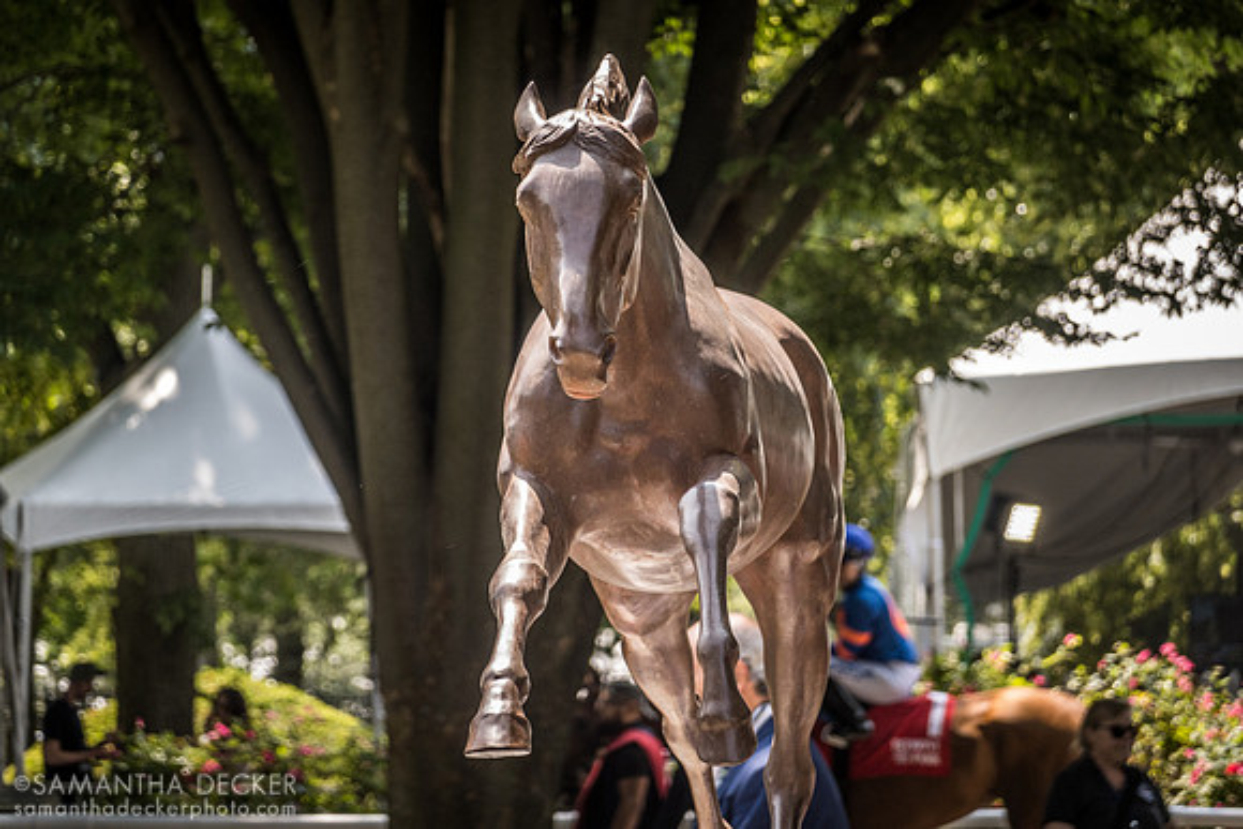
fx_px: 6907
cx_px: 622
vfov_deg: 6.9
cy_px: 414
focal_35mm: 200
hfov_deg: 10.3
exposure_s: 1/200
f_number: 4.5
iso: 125
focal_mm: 72
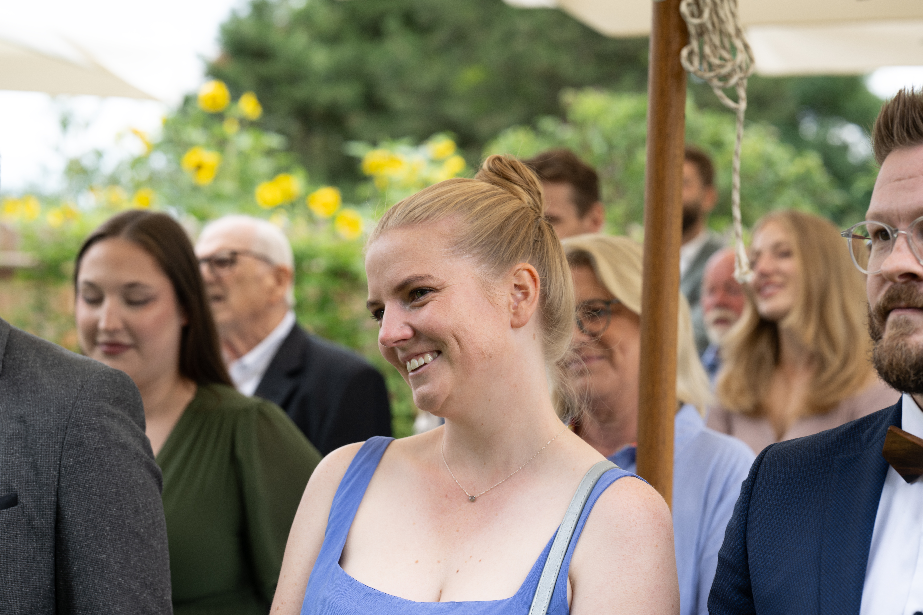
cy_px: 308
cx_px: 462
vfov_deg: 16.1
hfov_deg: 23.9
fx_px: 2179
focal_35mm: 85
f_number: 5
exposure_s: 1/160
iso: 160
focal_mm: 85
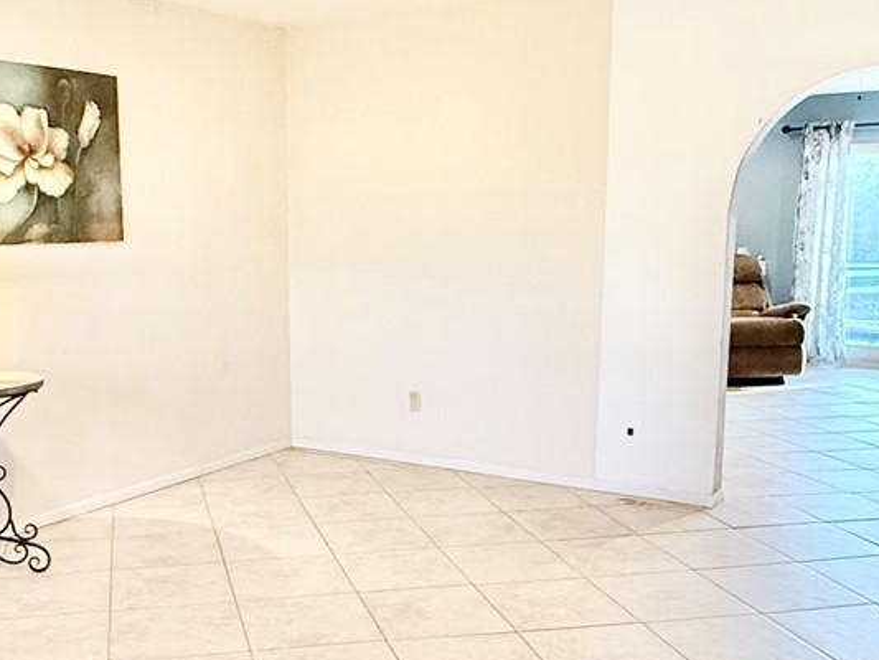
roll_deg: -0.2
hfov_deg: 44.3
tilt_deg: -9.3
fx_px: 1067
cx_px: 317
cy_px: 381
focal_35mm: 42
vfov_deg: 34.3
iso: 500
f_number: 2.2
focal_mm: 2.22
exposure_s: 1/120
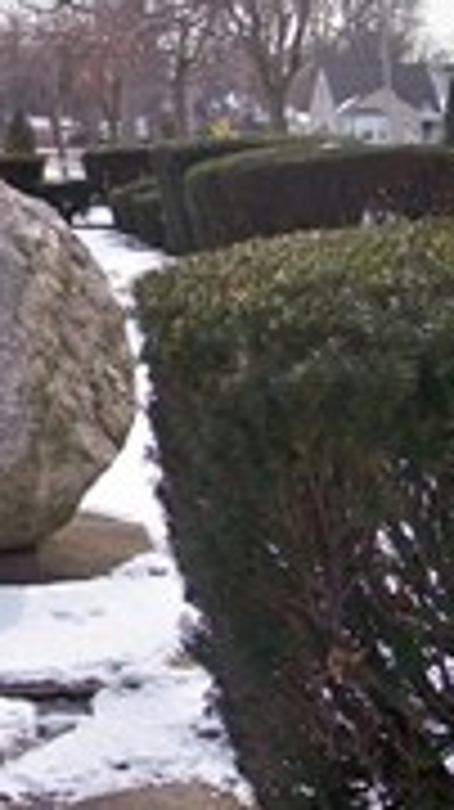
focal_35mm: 80
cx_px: -126
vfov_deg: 26.4
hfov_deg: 14.5
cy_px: 284
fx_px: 1715
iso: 64
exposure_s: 1/500
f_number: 2.8
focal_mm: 5.85
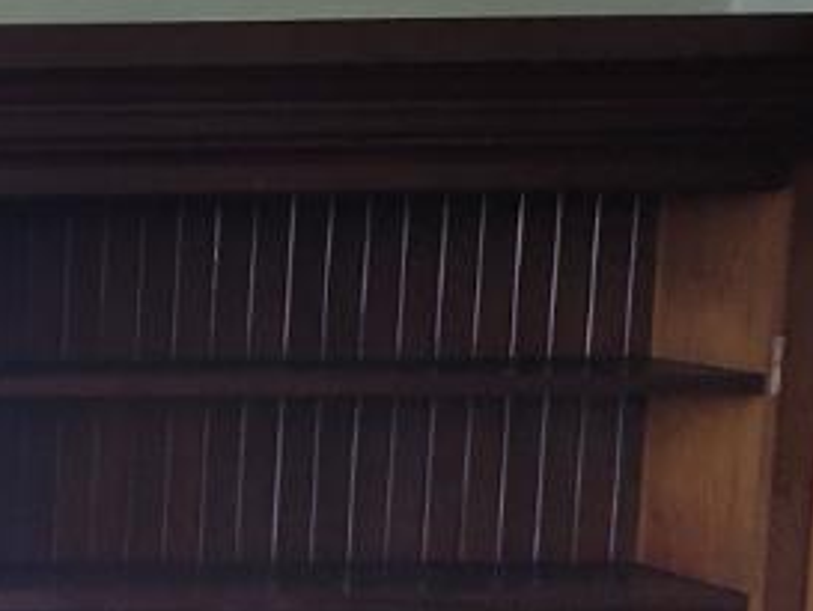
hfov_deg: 11.2
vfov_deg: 10.3
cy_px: 630
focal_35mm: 143
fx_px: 3360
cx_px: -1212
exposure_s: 1/120
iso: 80
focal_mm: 5.4
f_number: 1.8
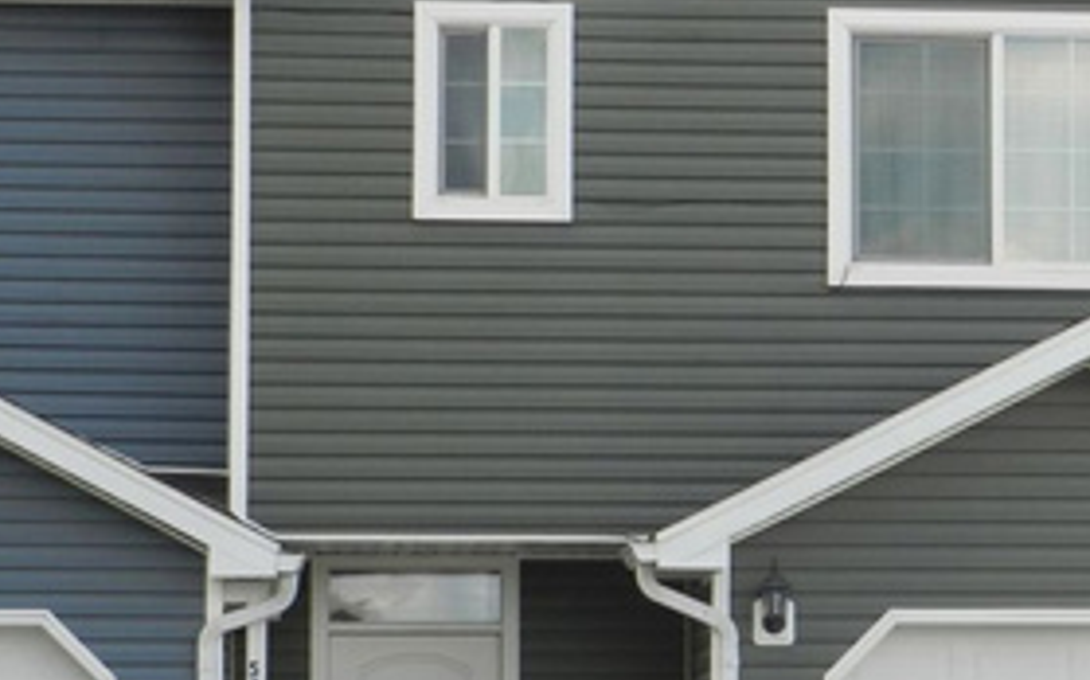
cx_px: 813
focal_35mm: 129
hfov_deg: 16.1
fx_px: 3830
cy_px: 489
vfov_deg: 10.1
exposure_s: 1/250
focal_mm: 9.4
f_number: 4.4
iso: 160
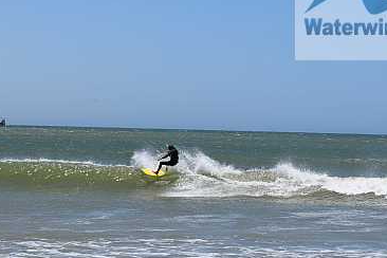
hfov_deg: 14.0
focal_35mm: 147
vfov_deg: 9.3
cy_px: 127
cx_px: 179
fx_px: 1580
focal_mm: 70
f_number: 11
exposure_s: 1/500
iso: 200
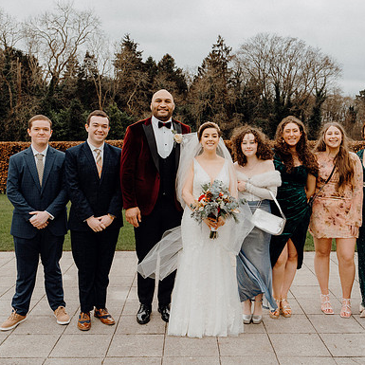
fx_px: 489
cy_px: 182
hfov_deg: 40.9
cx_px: 202
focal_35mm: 41
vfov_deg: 40.9
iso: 500
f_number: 6.3
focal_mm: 32
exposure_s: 1/200
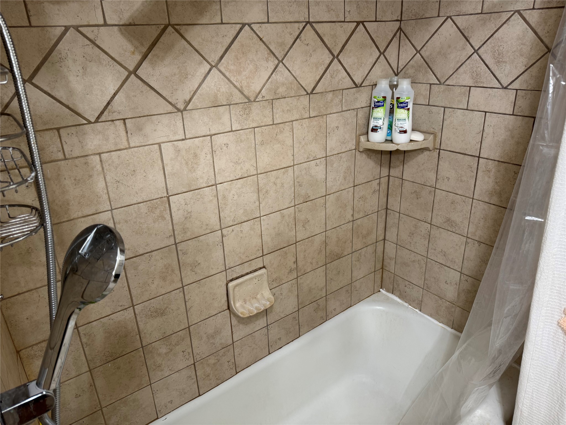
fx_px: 392
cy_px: 212
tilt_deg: -23.4
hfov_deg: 71.6
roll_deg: +2.0
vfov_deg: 56.8
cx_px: 283
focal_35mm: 24
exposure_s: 1/60
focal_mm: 6.76
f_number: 1.78
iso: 125
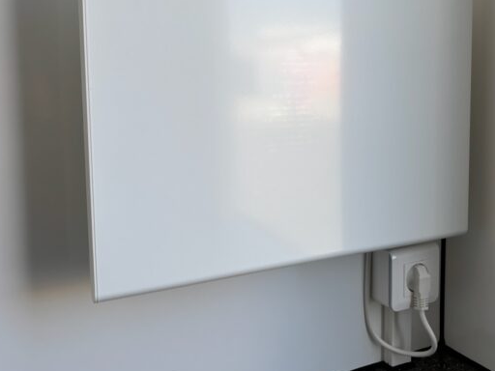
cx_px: 280
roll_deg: +0.2
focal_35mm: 39
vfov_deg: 36.6
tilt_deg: -6.7
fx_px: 558
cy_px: 137
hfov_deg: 47.7
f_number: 1.6
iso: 50
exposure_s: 1/403
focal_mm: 5.96
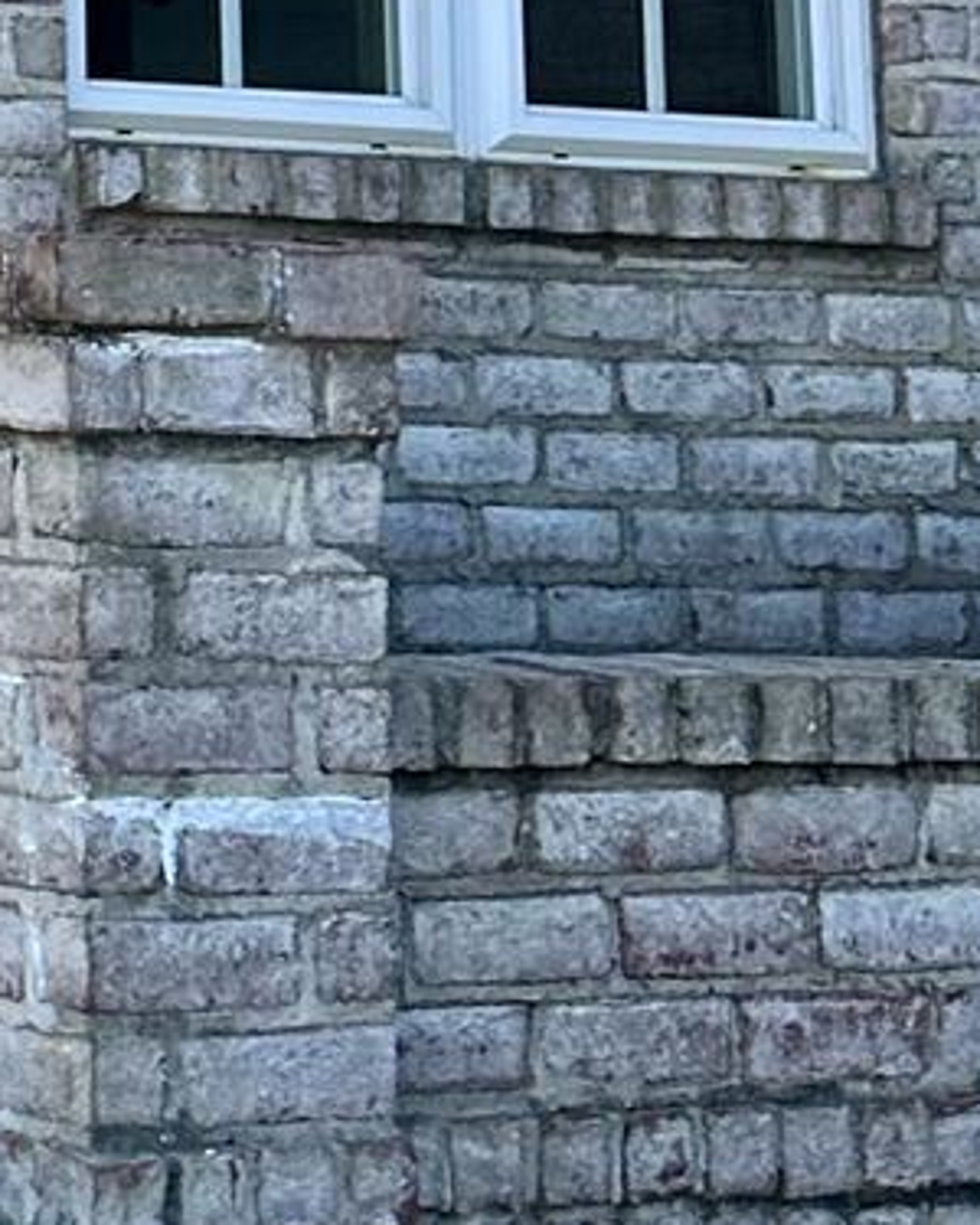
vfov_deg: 12.5
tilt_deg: +11.1
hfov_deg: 10.1
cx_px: -813
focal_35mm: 144
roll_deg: -2.1
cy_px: -826
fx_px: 5221
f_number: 1.78
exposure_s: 1/3247
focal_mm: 6.86
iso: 80
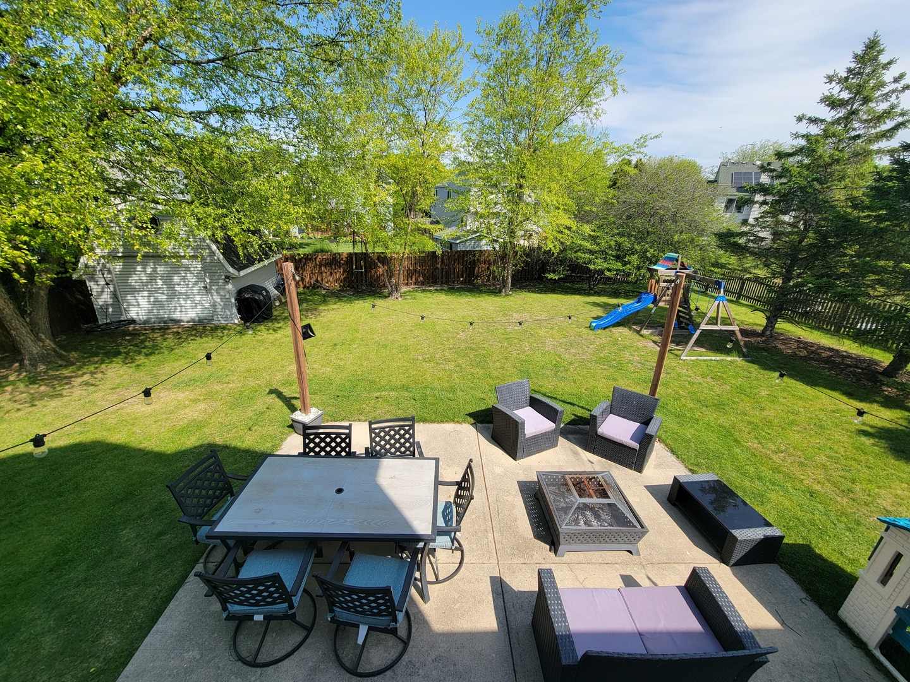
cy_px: 341
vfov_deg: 89.9
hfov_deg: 106.2
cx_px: 455
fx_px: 342
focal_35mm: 13
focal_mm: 2.2
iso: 50
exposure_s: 1/1061
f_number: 2.2
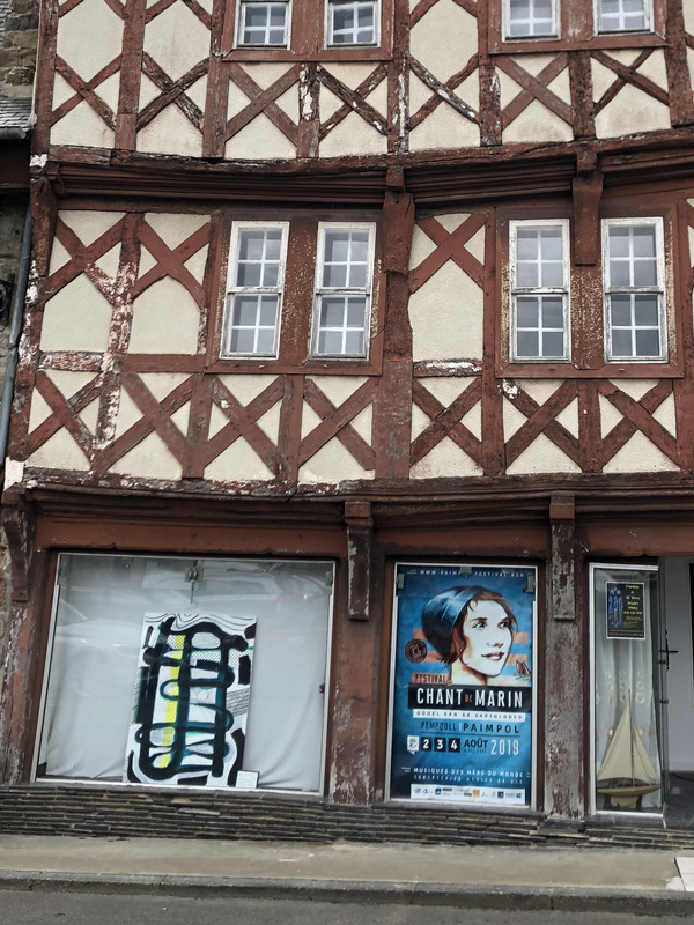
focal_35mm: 42
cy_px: 240
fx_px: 1123
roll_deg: -1.7
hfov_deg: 34.1
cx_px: 441
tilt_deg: +17.2
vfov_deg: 43.5
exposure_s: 1/810
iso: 20
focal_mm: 4
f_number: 1.8
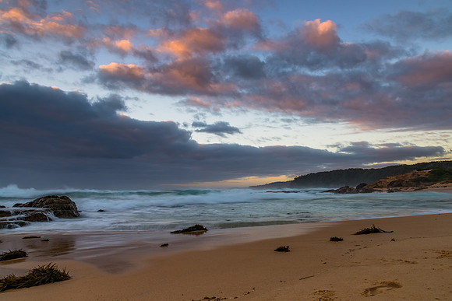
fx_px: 324
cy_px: 151
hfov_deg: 69.8
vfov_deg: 49.9
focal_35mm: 26
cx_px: 236
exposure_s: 1/1.25
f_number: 8
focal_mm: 24
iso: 80
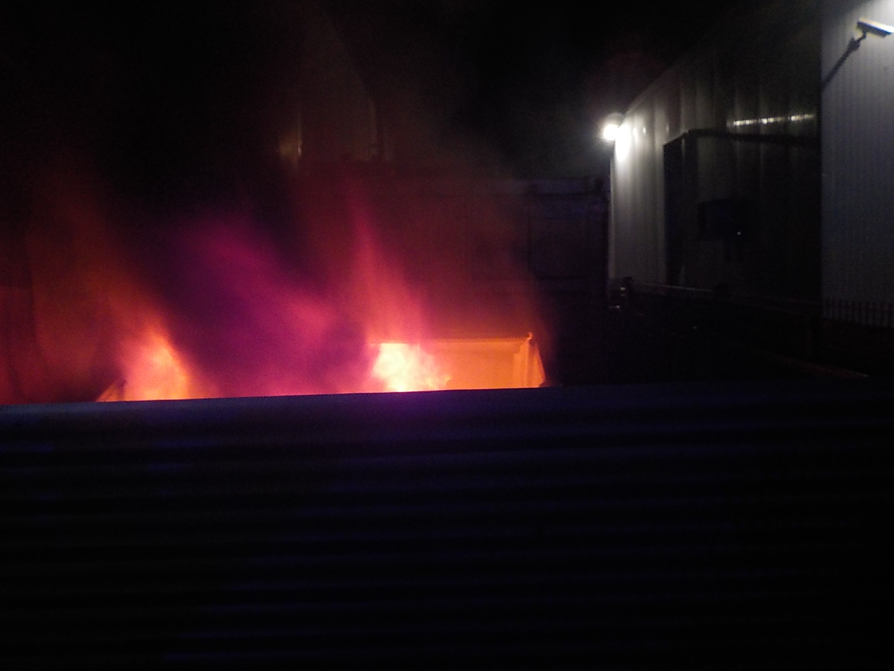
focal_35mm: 30
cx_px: 447
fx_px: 775
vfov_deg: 46.8
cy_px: 336
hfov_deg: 60.0
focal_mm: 4.1
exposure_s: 1/15
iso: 400
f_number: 3.3
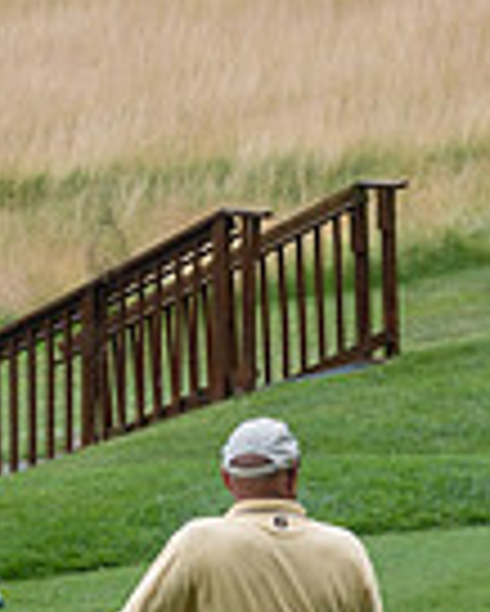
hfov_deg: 4.8
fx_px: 5794
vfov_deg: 6.0
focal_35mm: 320
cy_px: 502
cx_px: 683
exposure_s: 1/1000
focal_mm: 80
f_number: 4
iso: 200
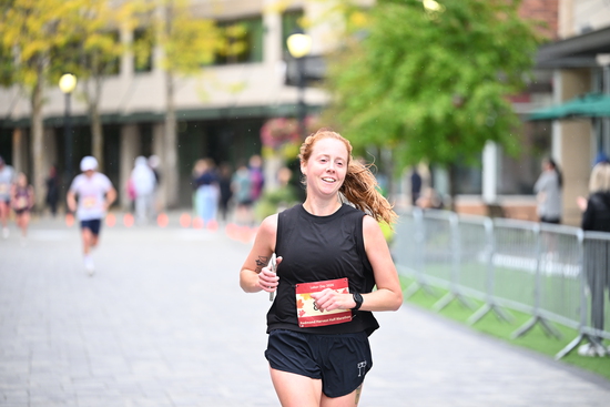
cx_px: 305
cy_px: 204
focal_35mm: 135
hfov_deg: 15.2
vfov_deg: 10.2
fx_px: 2288
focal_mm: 135
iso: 1250
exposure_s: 1/1250
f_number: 2.8
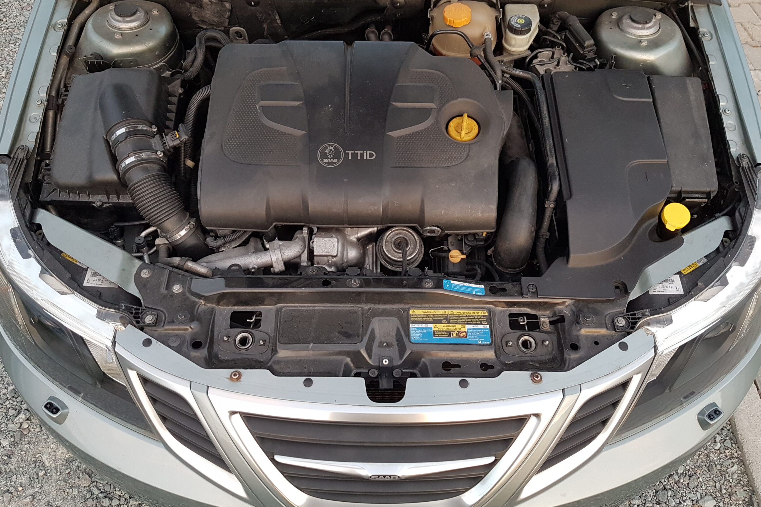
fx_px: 592
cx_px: 383
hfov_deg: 65.5
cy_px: 233
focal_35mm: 28
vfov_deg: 46.4
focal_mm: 4.2
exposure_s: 1/50
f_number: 1.7
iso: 80
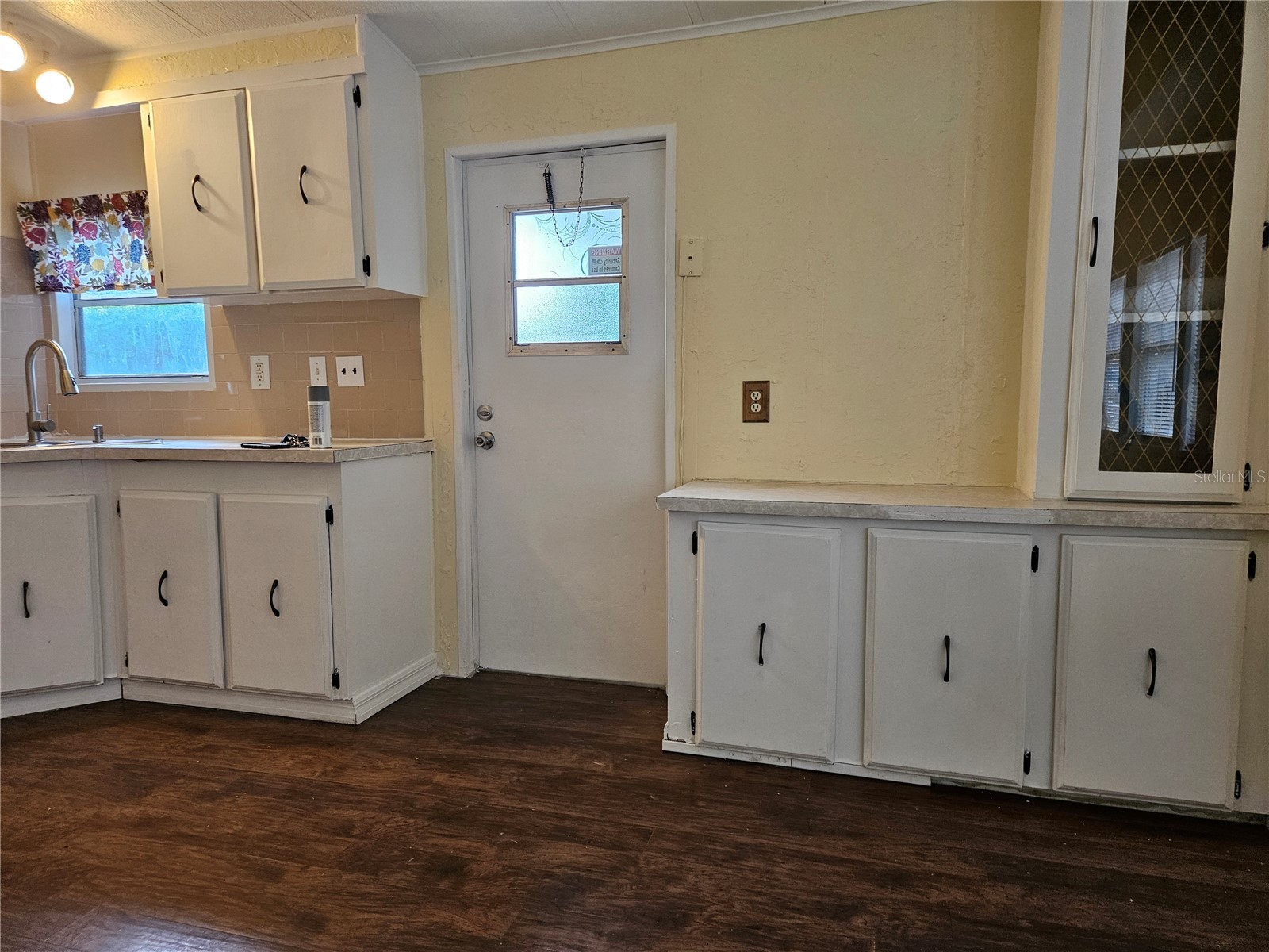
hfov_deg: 73.9
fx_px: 843
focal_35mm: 23
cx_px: 634
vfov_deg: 58.9
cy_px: 476
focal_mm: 5.4
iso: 250
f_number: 1.8
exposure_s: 1/120
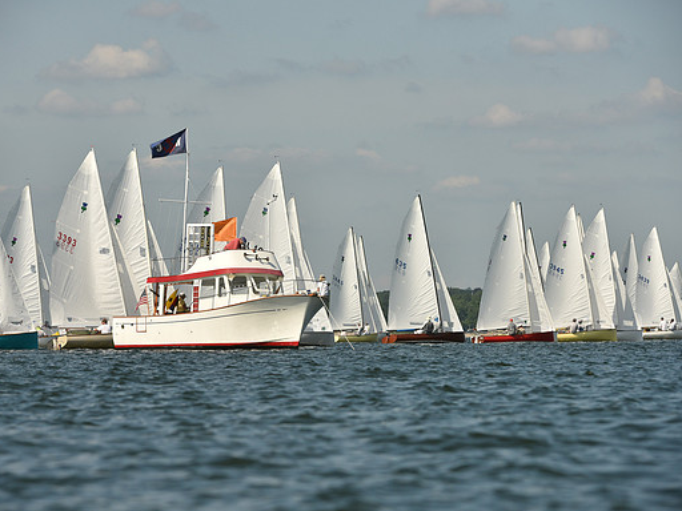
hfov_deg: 9.1
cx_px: 314
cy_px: 256
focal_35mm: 218
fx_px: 4295
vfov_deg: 6.8
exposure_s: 1/1600
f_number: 7.1
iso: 250
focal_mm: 200
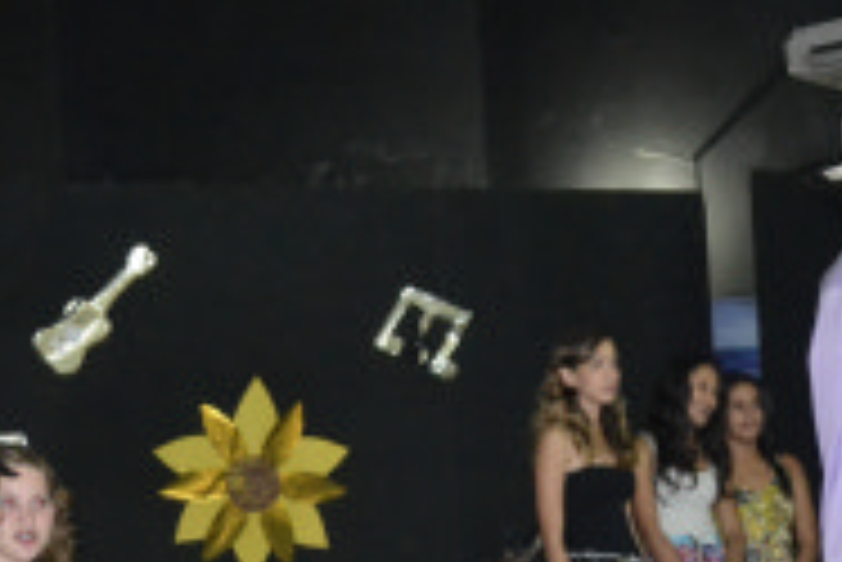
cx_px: 617
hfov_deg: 16.4
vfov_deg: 10.9
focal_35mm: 124
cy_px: 618
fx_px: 2910
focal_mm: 31
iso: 3200
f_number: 4
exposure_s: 1/60
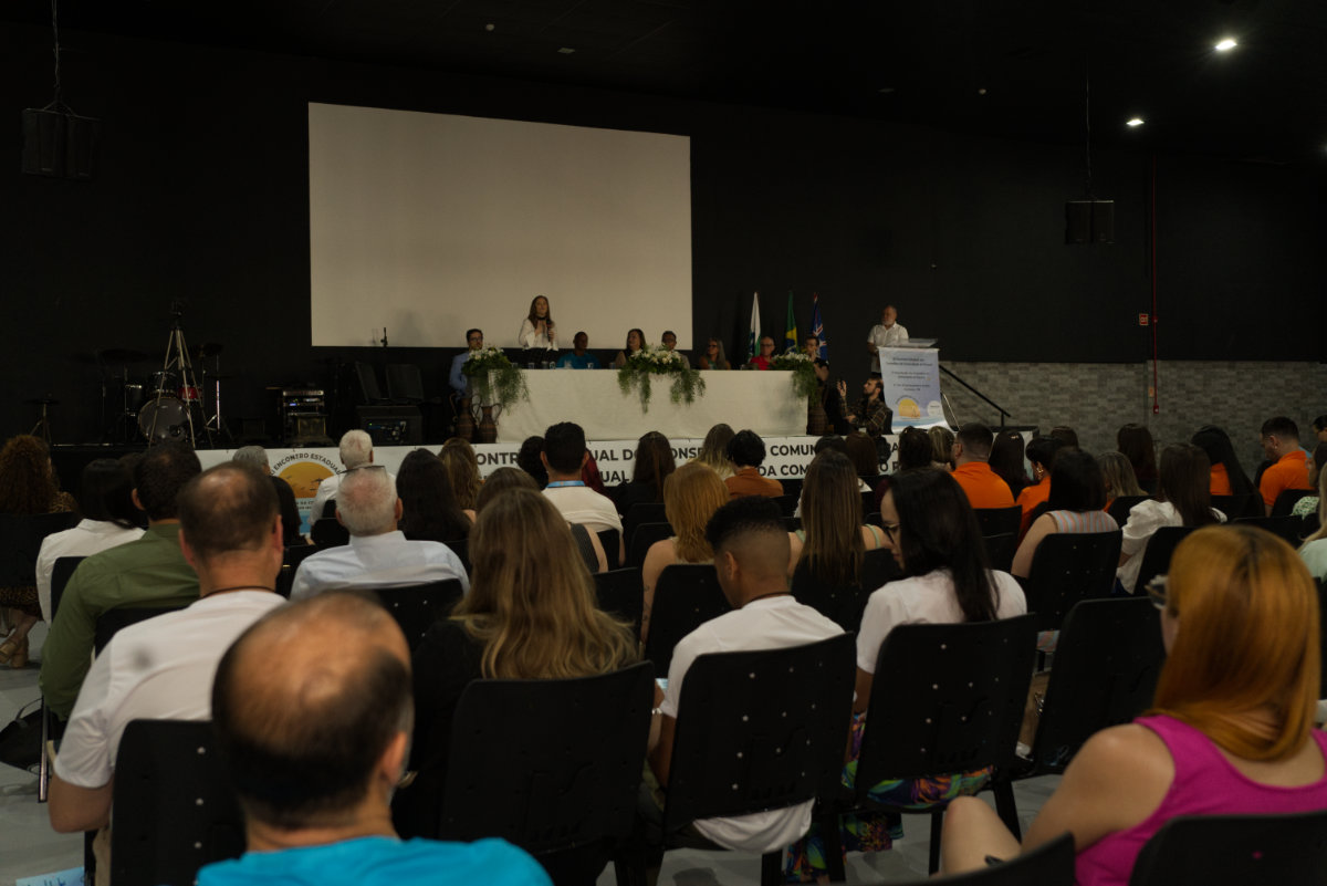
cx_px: 664
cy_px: 443
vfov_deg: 37.9
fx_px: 1291
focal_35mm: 35
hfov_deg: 54.4
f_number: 4
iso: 2500
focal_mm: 35
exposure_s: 1/100
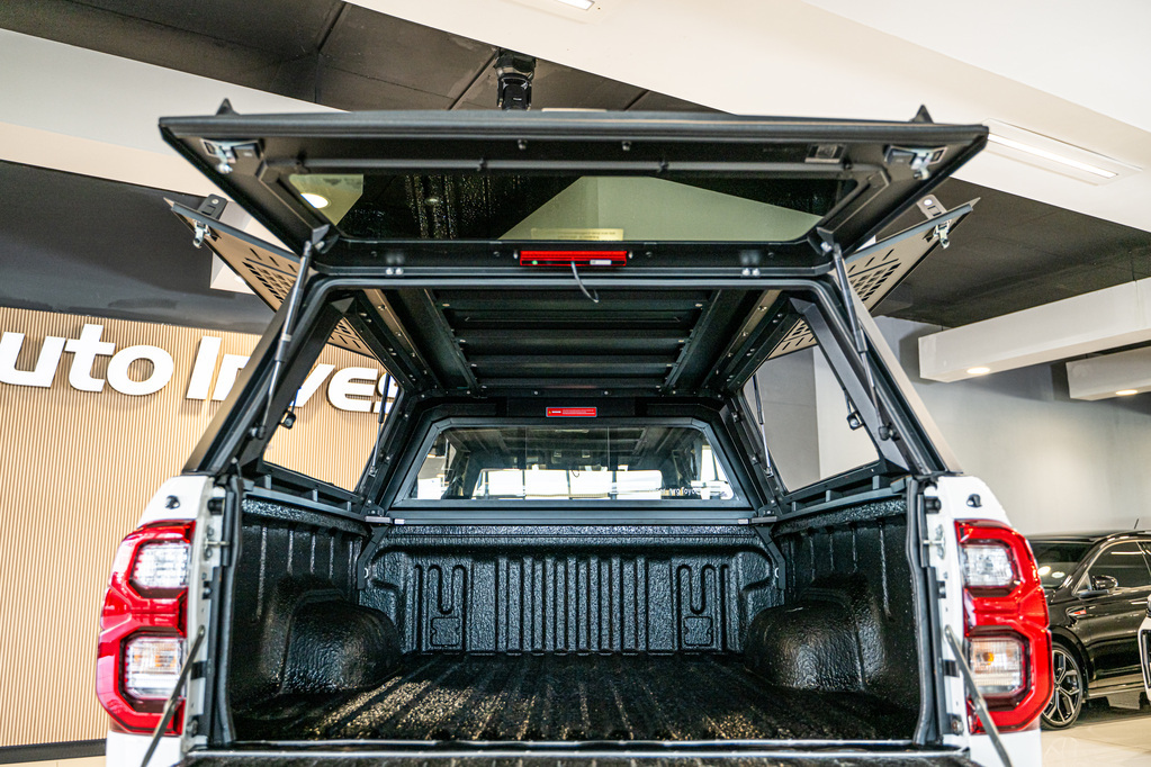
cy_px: 384
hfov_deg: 65.5
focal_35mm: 28
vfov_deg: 46.4
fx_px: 895
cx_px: 576
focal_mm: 28
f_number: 2.8
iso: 400
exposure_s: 1/160
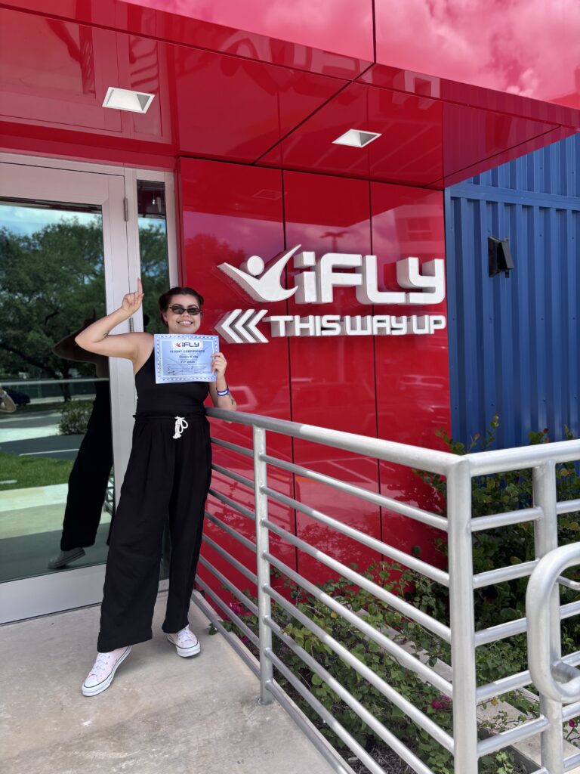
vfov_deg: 67.3
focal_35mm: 26
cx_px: 290
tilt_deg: -1.7
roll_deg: +1.7
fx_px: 581
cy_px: 387
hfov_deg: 53.1
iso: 50
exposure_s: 1/775
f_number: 1.6
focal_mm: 5.96
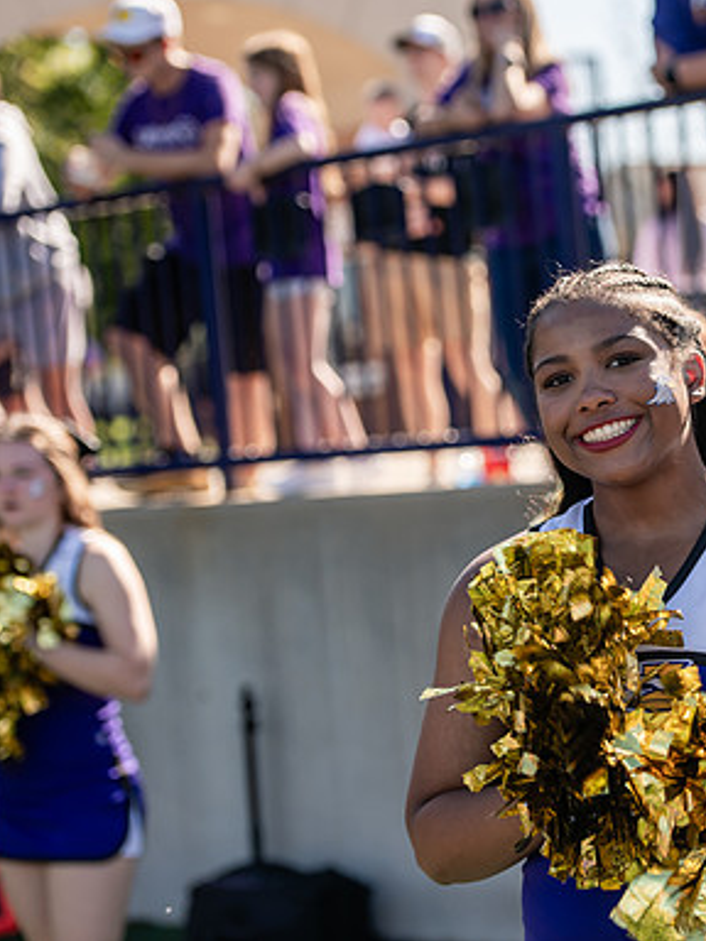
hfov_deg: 11.8
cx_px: 603
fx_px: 3399
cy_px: 469
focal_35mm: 125
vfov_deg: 15.8
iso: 100
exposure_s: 1/500
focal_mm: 86
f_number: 3.5
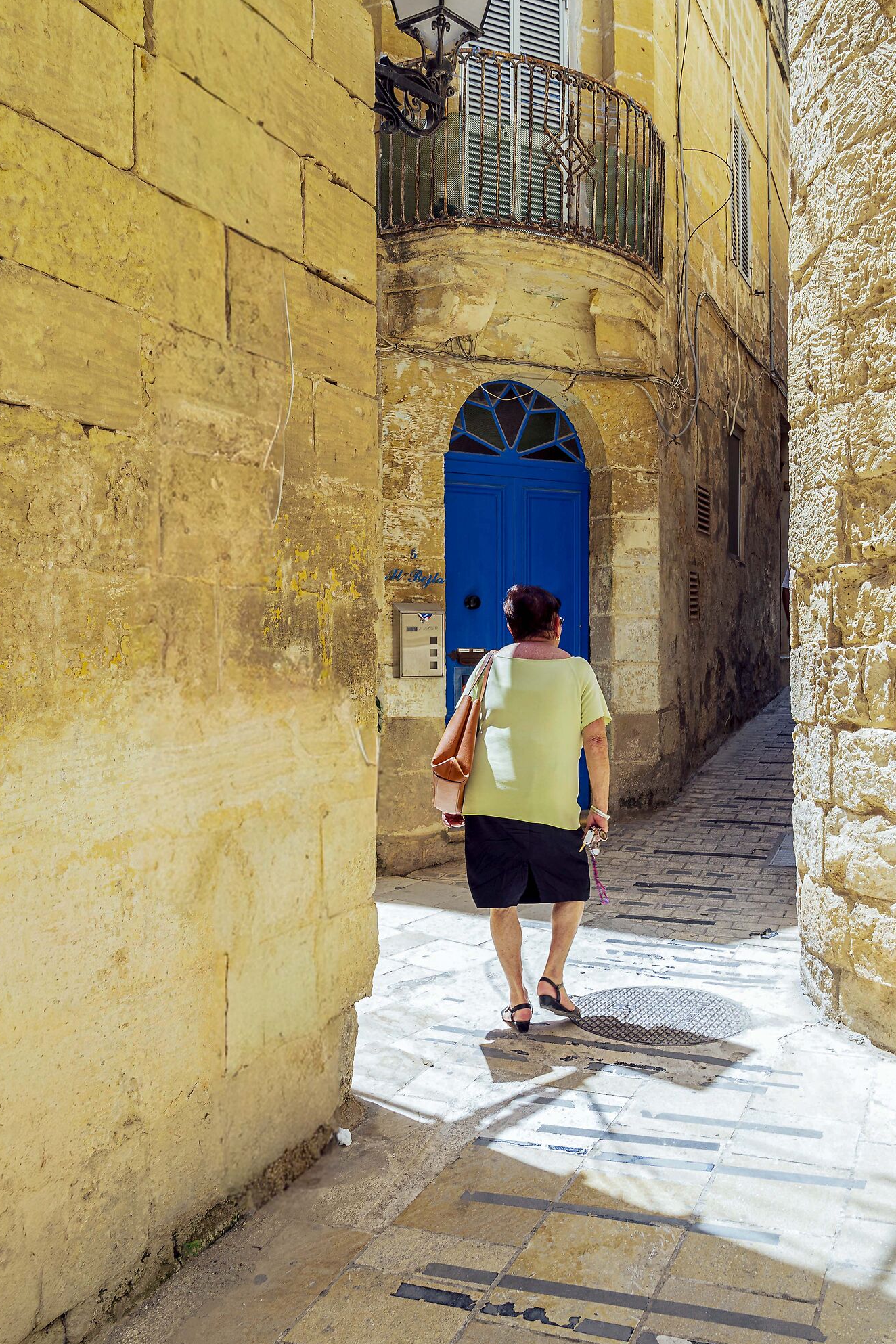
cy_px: 625
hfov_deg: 44.9
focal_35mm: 29
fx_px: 1083
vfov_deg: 63.6
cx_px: 479
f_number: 8
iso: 125
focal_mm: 24
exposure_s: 1/100
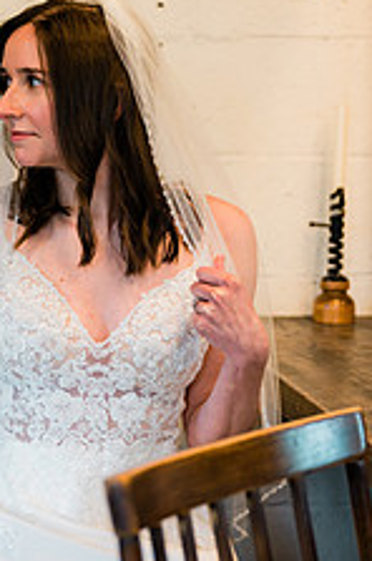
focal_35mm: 119
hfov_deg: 11.5
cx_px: 89
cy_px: 309
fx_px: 1850
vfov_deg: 17.2
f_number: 2.8
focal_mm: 59
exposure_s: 1/200
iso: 640
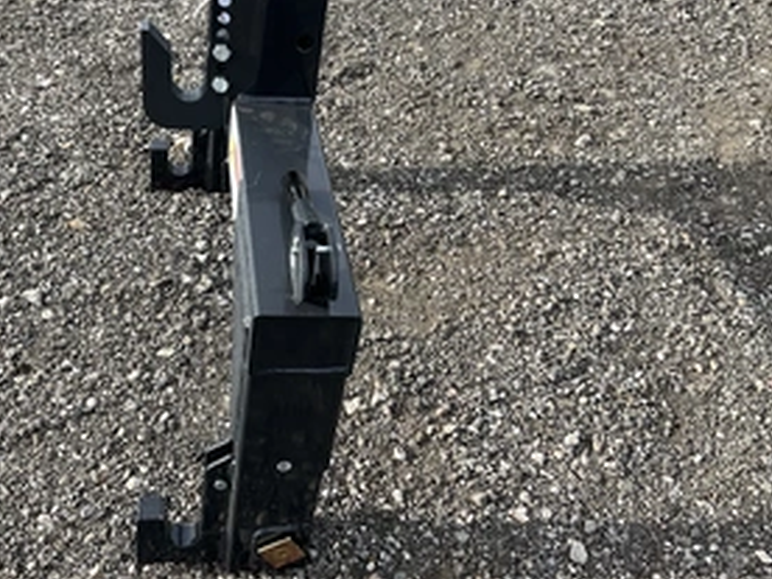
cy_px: 232
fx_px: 937
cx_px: 308
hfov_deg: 44.6
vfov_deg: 34.2
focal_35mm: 42
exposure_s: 1/422
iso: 25
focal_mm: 3
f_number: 1.8
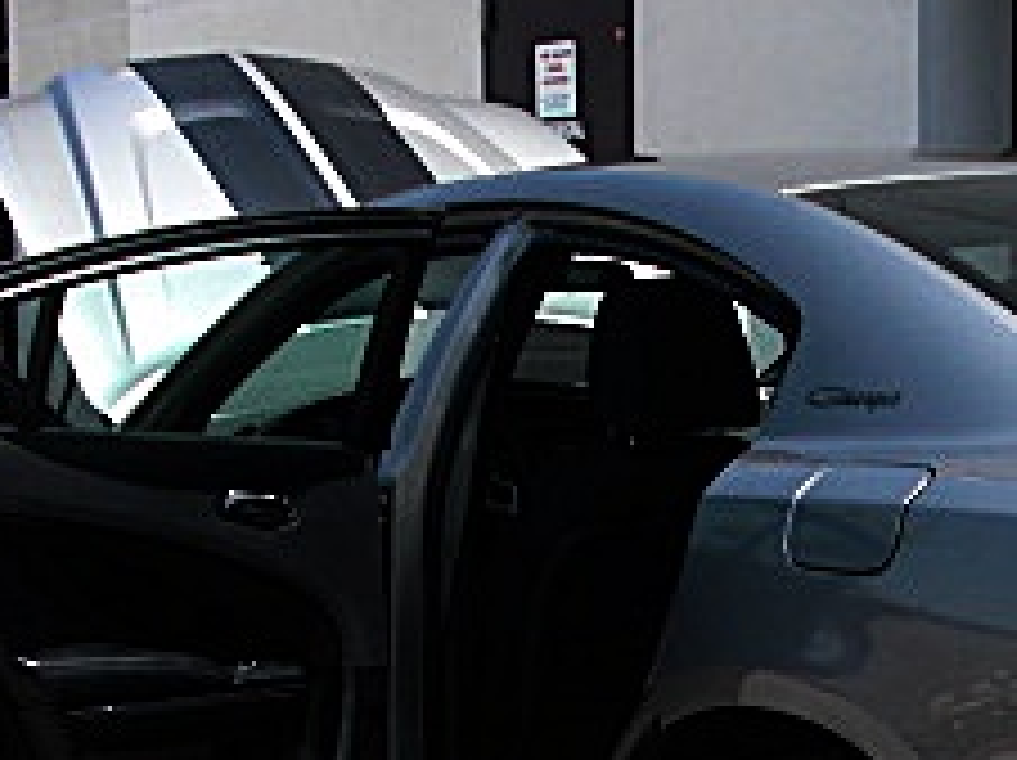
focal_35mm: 102
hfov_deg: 19.0
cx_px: 882
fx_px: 2994
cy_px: 773
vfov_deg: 14.2
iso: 50
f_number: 2.8
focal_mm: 6.3
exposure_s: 1/500
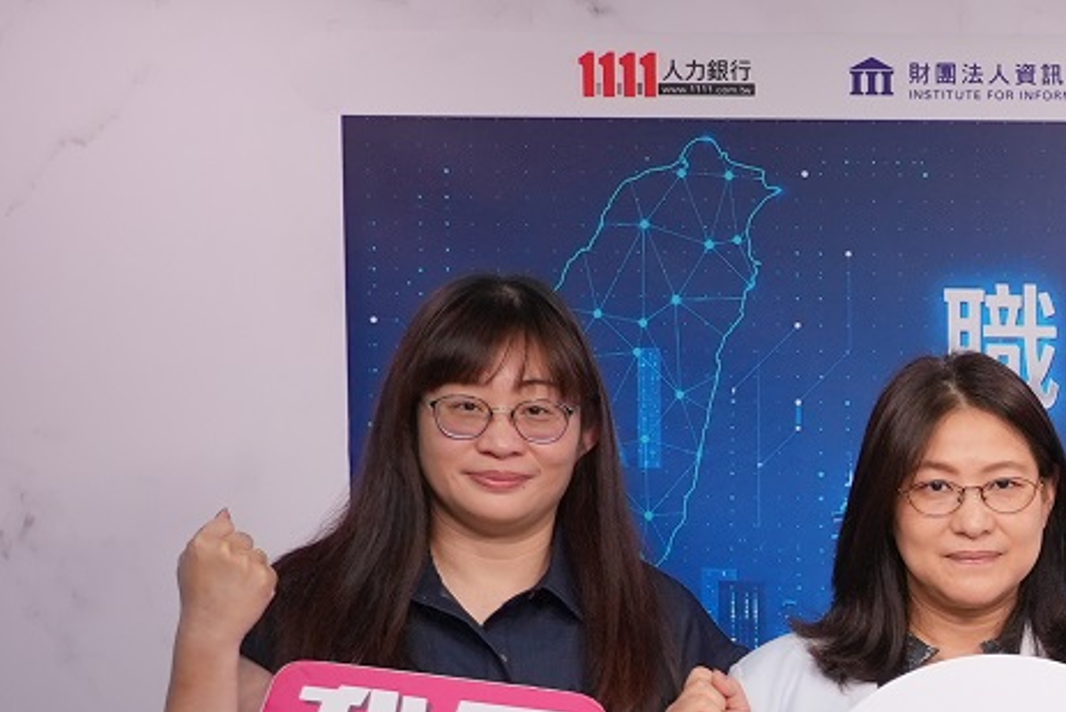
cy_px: 817
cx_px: 1520
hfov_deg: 17.5
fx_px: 3169
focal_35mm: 107
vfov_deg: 12.5
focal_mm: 33
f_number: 4
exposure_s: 1/125
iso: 500
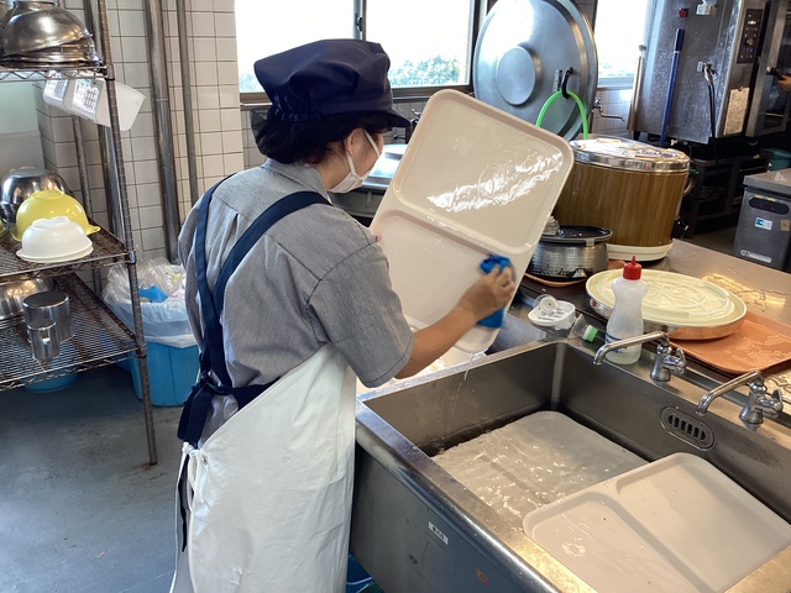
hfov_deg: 58.4
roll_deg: -1.7
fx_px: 708
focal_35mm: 31
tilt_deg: -23.9
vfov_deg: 45.4
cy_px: 296
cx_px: 396
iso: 80
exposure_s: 1/60
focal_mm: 3.3
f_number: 2.4
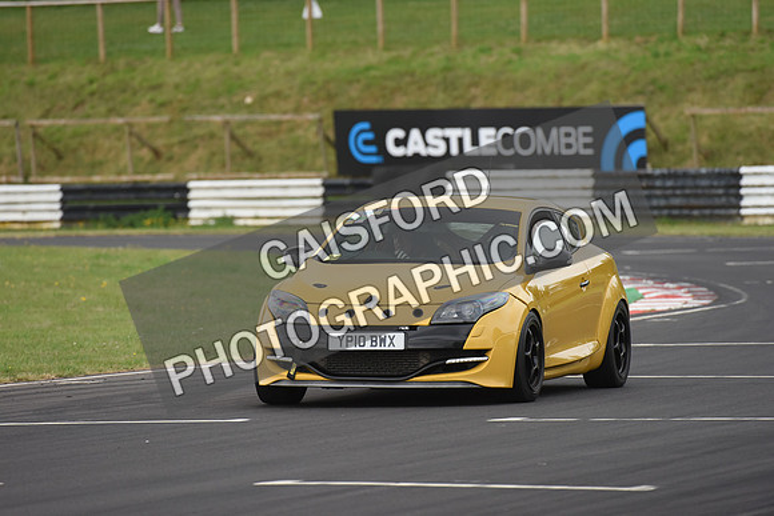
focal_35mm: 400
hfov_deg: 5.2
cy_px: 258
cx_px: 387
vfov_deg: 3.4
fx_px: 8602
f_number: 5.6
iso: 1600
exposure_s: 1/1000
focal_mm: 400
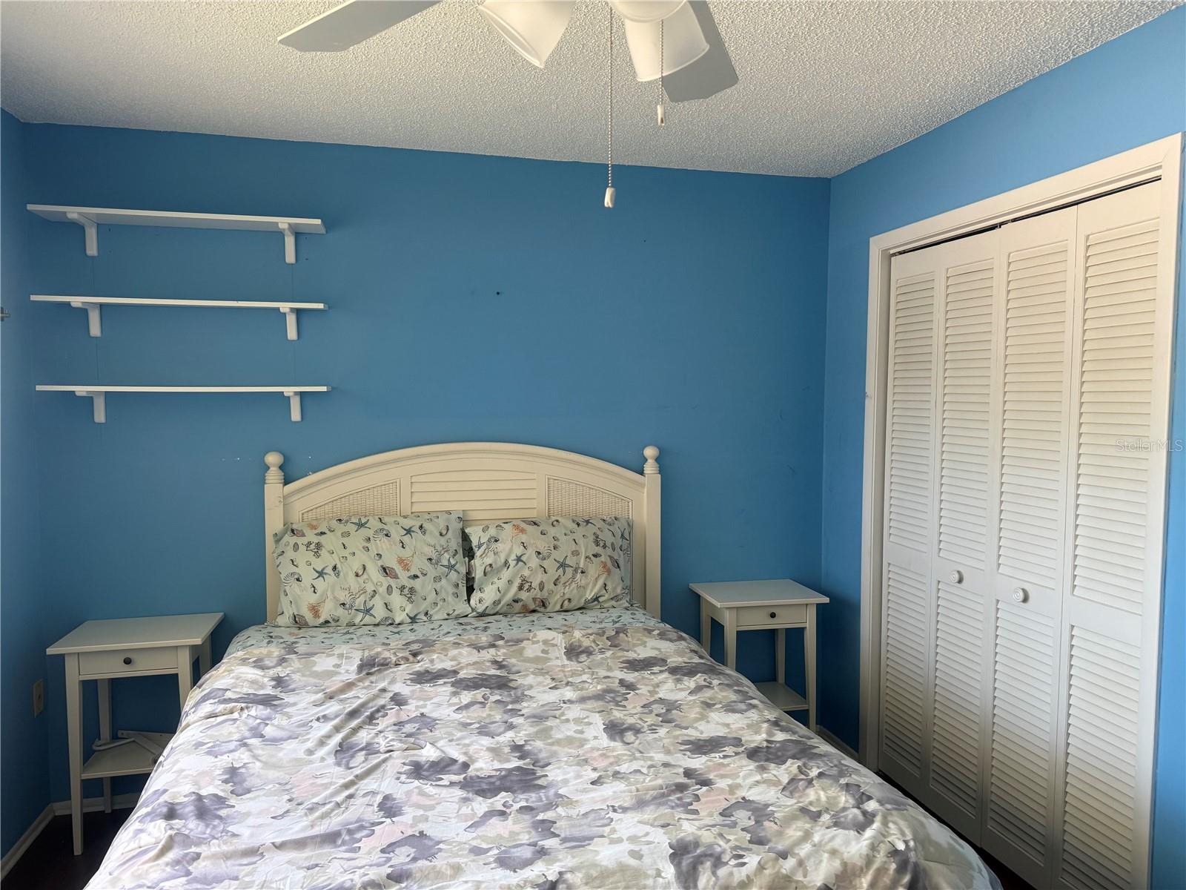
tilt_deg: -3.1
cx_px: 593
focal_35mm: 24
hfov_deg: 71.6
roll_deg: -0.4
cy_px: 445
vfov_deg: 56.8
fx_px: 822
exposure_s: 1/109
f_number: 1.78
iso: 200
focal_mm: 6.76
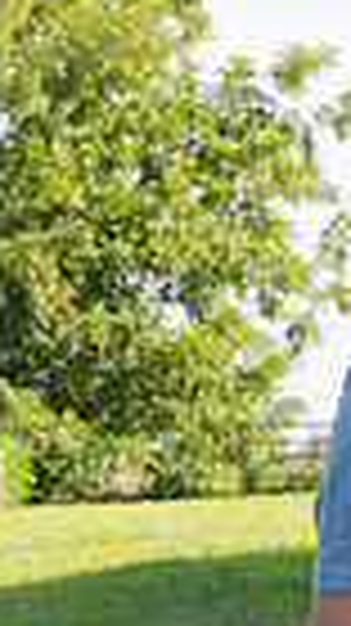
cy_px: 874
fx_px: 3332
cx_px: 828
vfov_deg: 10.4
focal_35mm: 201
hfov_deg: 5.8
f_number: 8
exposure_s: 1/320
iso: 400
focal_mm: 46
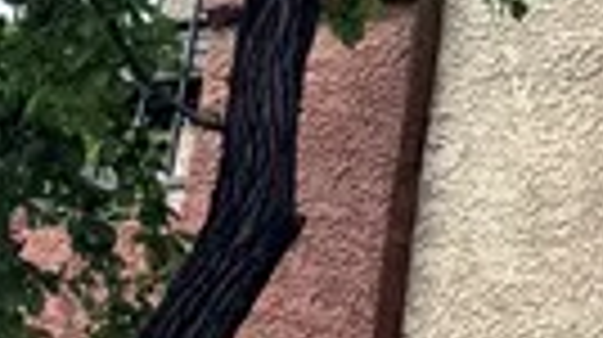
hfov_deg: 10.0
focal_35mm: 200
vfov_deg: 6.0
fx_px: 3194
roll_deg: -0.1
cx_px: 1179
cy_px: 415
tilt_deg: +15.7
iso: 80
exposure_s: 1/1585
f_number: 1.78
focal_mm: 6.76
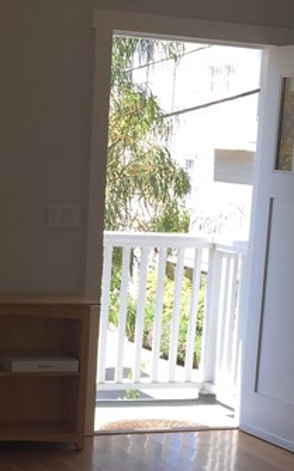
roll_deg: -3.8
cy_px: 464
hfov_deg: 13.9
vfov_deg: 21.4
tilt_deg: -15.6
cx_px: 155
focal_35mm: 94
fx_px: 1207
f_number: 2.2
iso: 32
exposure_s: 1/332
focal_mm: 4.15
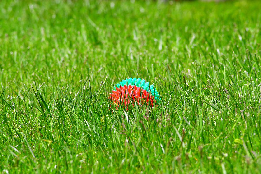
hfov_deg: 7.1
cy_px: 87
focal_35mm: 292
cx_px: 130
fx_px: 2117
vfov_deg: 4.7
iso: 250
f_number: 16
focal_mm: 195
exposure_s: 1/100
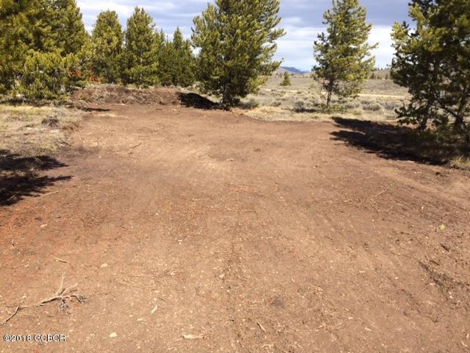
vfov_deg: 48.2
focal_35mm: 29
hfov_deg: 61.7
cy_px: 176
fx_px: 394
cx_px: 235
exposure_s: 1/1642
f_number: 2.2
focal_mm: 4.15
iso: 32
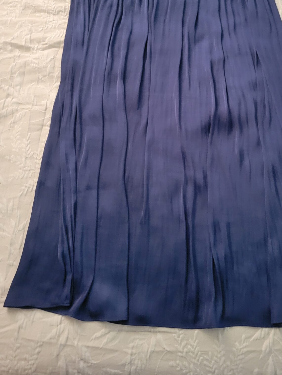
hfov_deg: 40.3
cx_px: 186
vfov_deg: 51.7
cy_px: 127
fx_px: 380
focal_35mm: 35
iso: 1000
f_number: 1.8
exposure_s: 1/24
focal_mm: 5.4
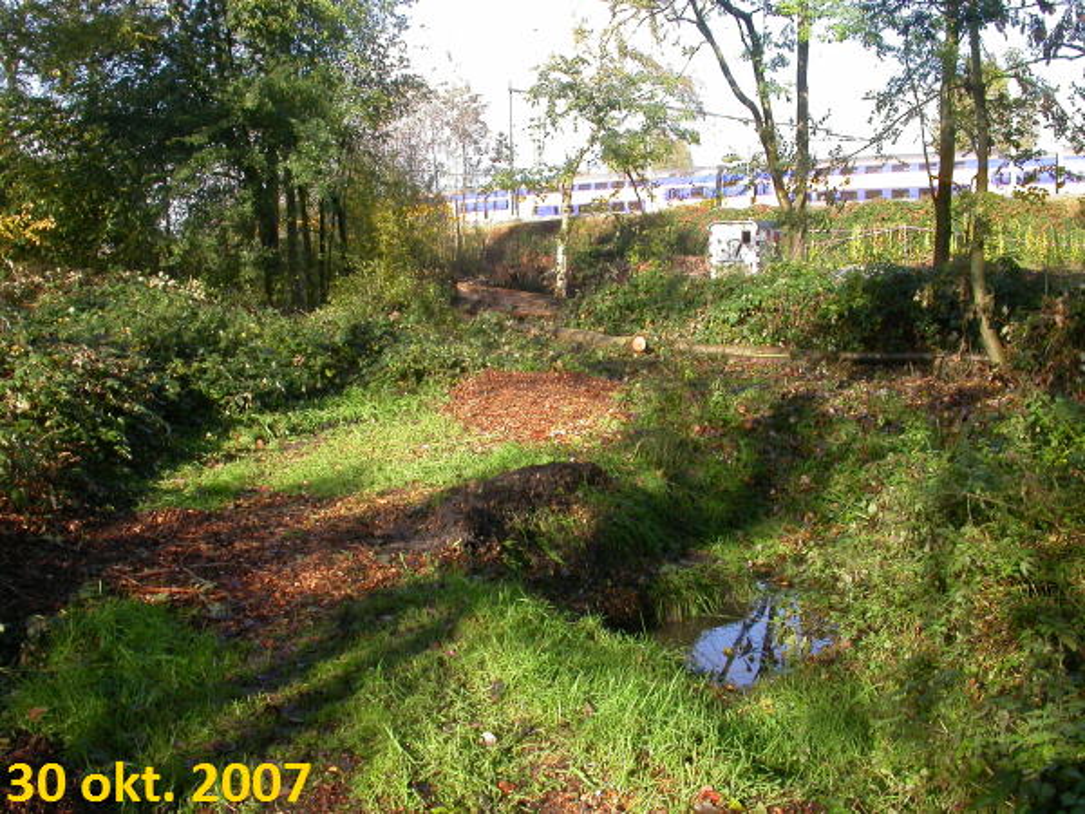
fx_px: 1191
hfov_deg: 49.0
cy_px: 407
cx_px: 542
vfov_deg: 37.7
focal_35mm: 38
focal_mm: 7.85
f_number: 6.7
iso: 100
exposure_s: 1/110
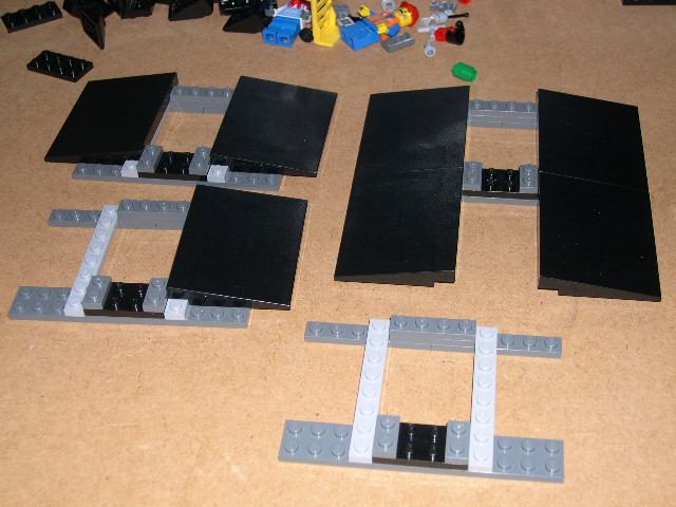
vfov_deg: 28.0
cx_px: 338
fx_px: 1015
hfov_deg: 36.8
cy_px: 254
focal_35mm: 52
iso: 100
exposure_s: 1/60
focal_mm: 11.1
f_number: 3.2
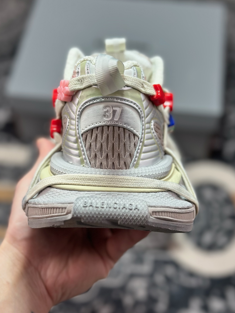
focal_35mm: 55
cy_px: 156
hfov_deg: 26.6
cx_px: 116
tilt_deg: -55.7
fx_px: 498
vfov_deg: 34.9
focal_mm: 6.86
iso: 80
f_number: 1.78
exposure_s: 1/816
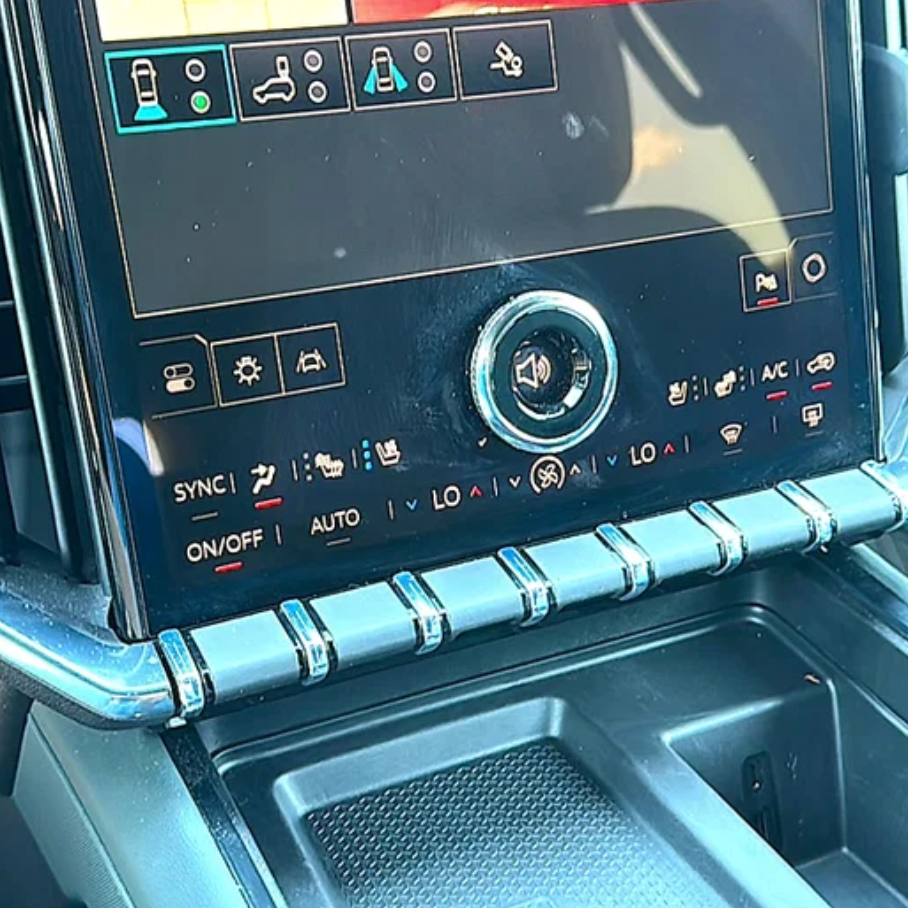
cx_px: 533
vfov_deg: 40.9
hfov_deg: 40.8
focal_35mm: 41
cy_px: 458
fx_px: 1217
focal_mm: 6.86
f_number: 1.78
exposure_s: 1/40
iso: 200
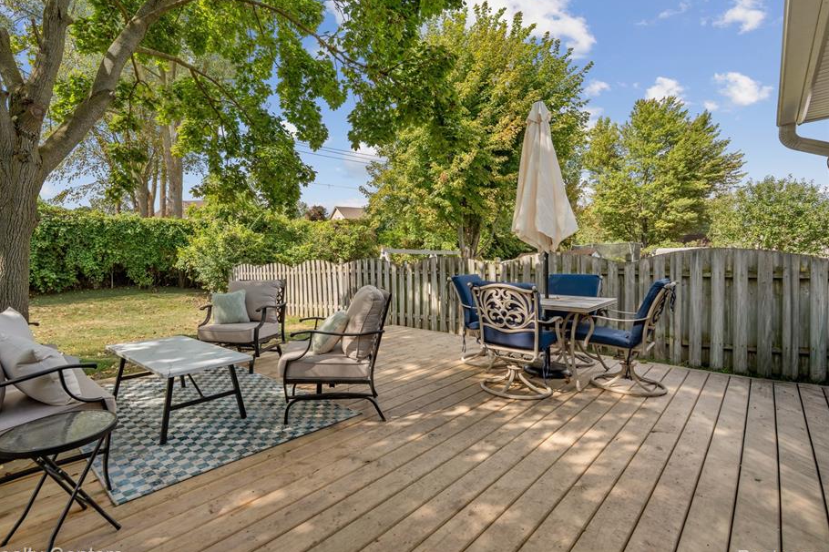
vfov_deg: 67.3
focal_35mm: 18
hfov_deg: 89.6
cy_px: 261
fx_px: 414
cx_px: 363
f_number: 9
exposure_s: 1/100
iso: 100
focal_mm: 16
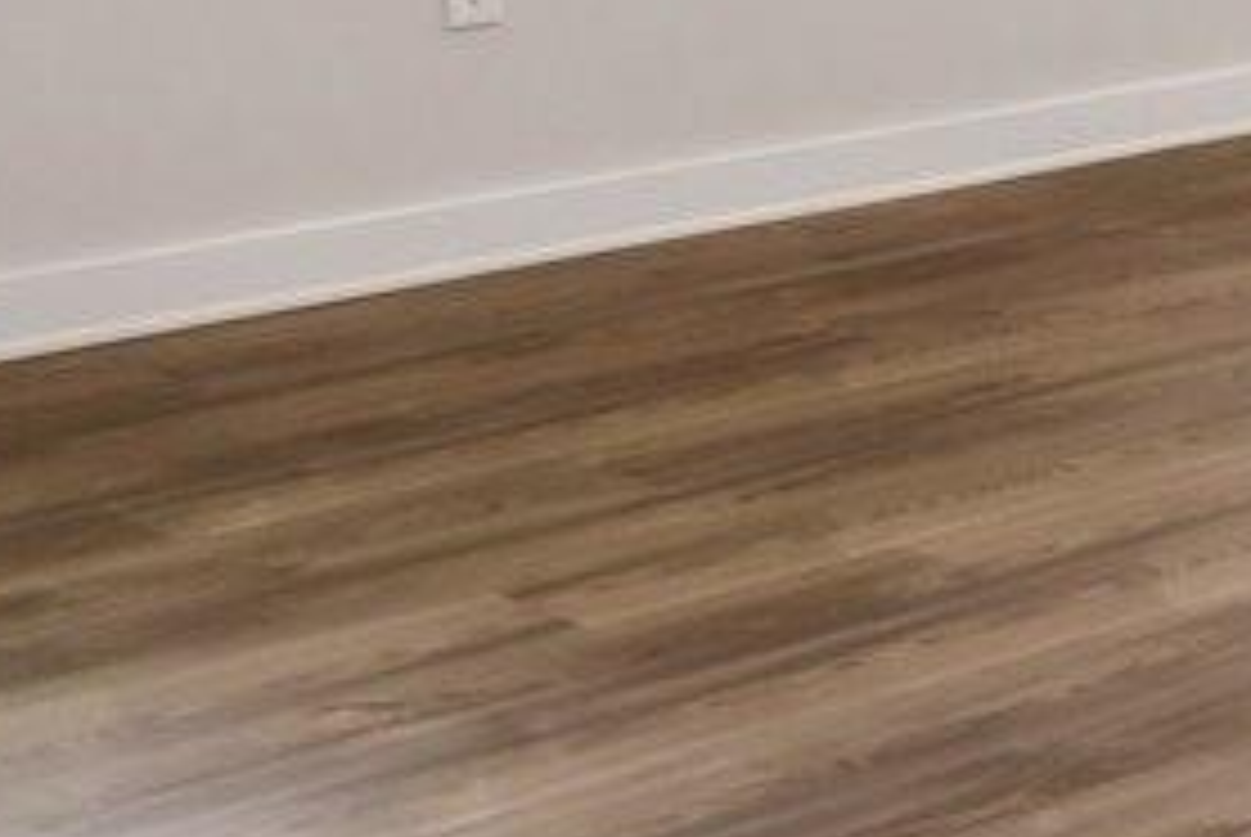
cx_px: 1593
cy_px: -506
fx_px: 3583
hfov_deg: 18.5
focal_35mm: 103
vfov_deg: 12.5
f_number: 7.1
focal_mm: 14
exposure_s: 1/80
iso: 160
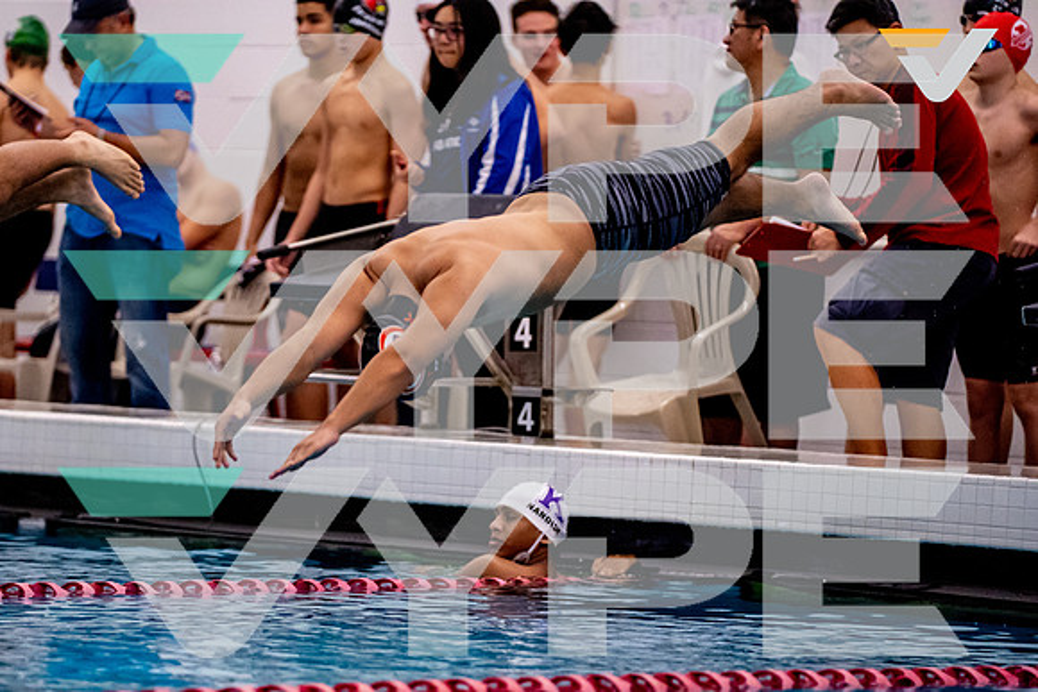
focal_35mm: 188
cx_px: 412
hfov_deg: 10.9
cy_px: 417
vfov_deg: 7.3
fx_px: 5425
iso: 6400
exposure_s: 1/1600
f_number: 2.8
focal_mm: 156
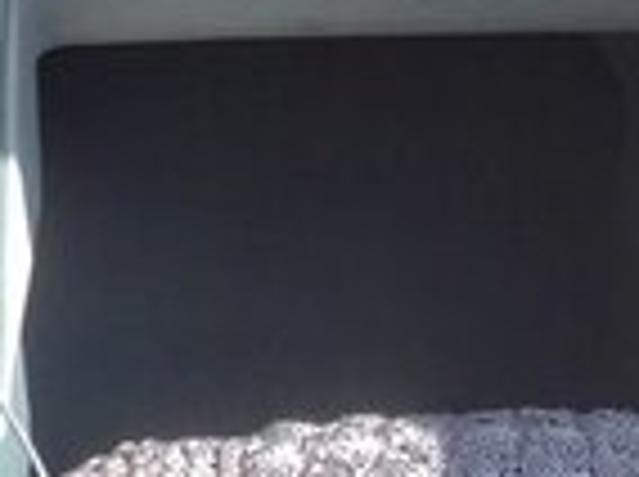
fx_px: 2488
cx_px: -135
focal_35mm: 135
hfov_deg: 14.2
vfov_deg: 10.0
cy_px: -538
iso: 32
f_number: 2.2
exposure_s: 1/618
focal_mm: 4.15
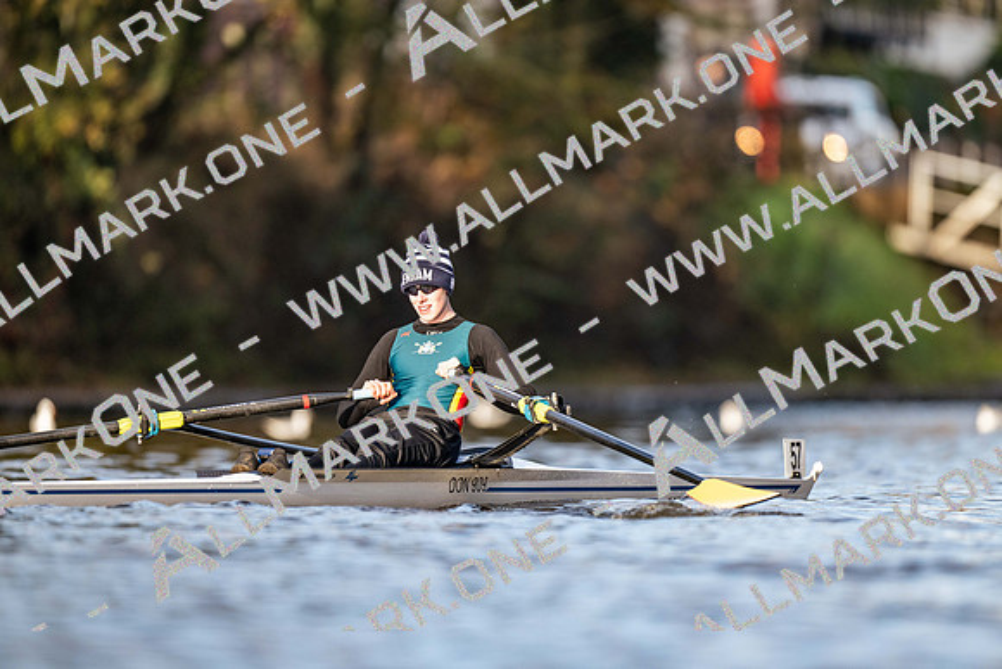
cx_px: 501
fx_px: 16703
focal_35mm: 600
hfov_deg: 3.4
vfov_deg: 2.3
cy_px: 334
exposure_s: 1/2500
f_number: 4
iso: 1000
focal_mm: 600
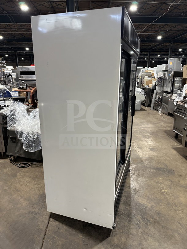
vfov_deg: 71.6
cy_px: 124
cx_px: 94
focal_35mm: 24
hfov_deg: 56.8
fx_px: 173
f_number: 1.78
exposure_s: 1/60
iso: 250
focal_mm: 6.86
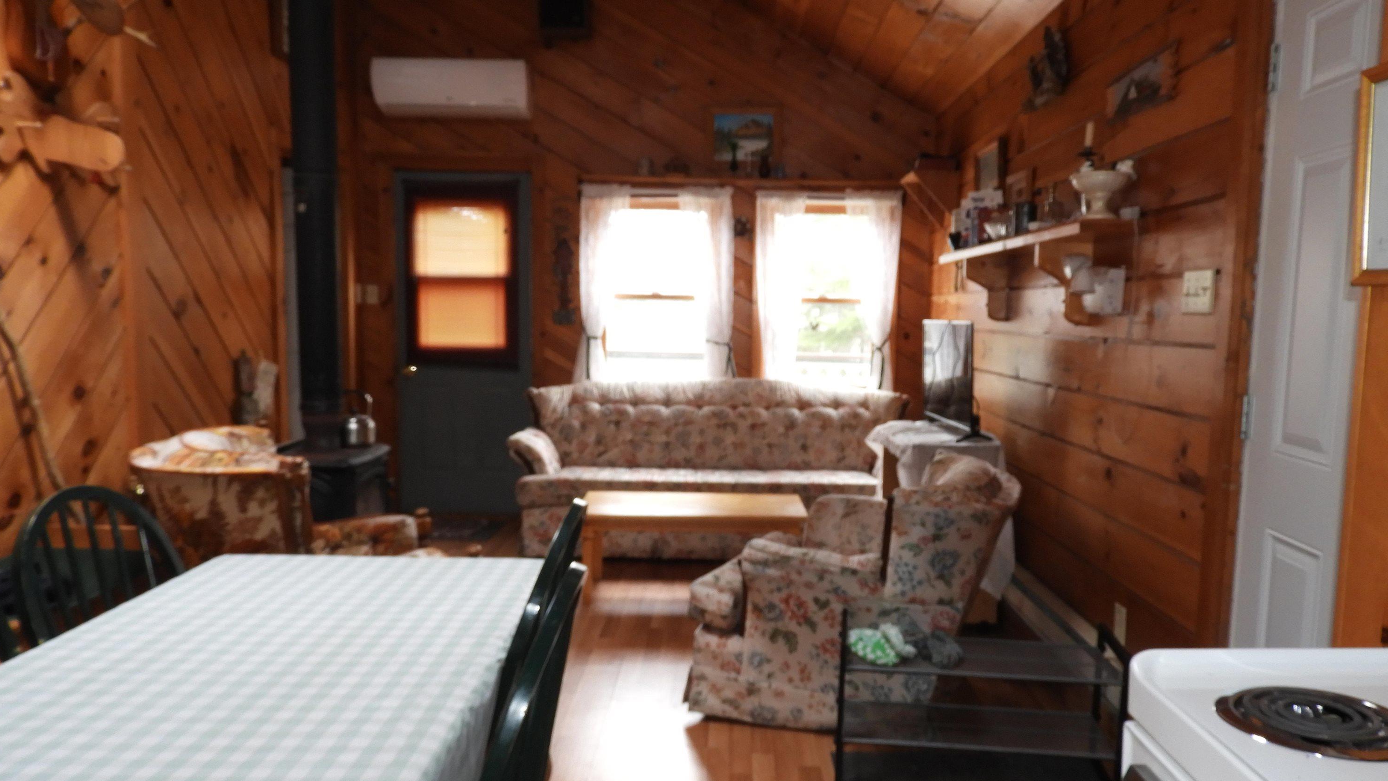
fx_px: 994
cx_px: 711
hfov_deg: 69.9
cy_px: 410
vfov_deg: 42.9
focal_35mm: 27
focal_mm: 4.3
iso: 200
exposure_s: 1/30
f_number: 3.3
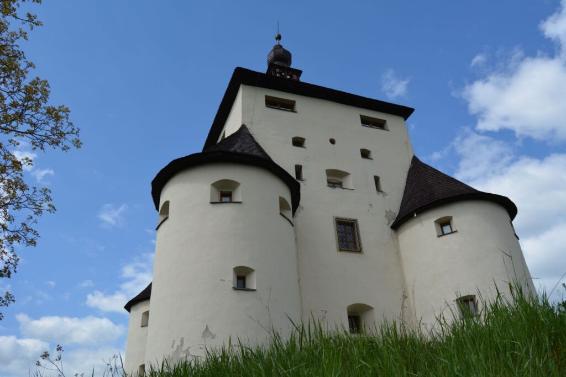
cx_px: 283
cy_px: 188
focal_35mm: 27
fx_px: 425
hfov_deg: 67.4
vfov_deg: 47.9
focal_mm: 18
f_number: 9
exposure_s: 1/320
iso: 100
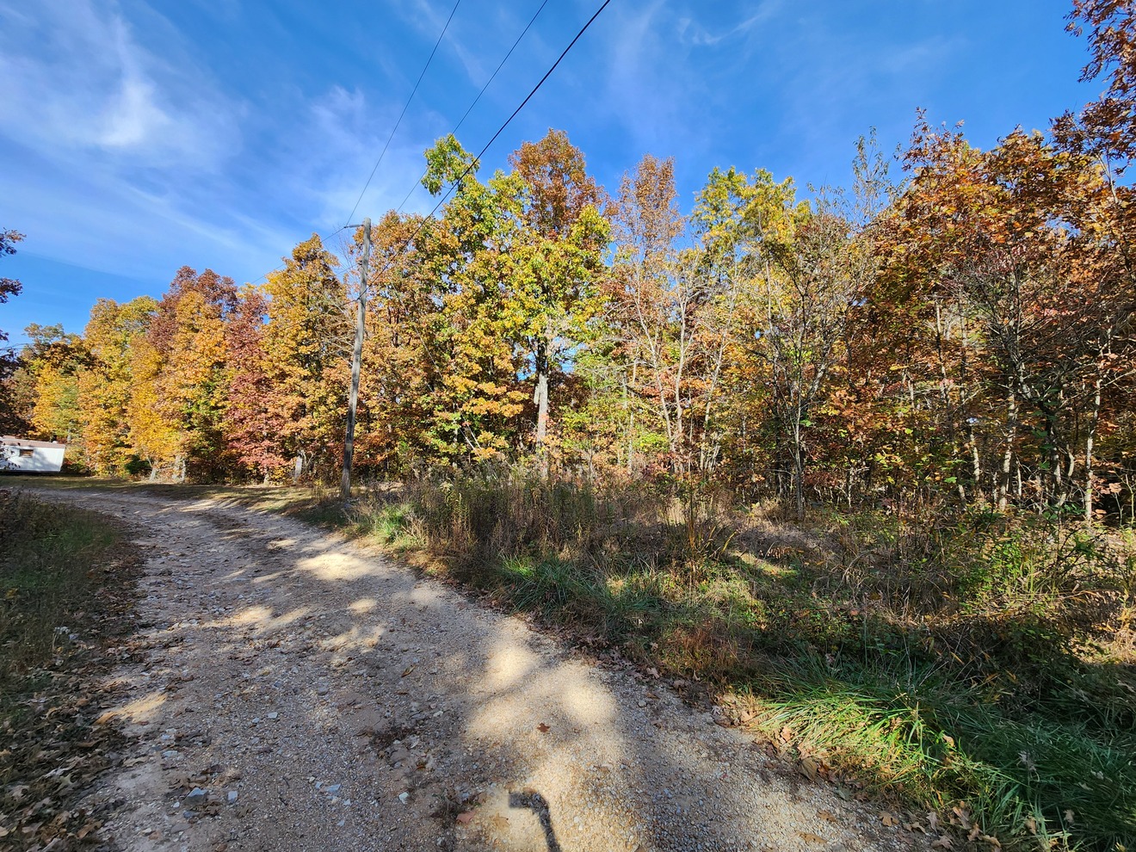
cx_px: 568
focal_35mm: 13
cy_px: 426
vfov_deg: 89.9
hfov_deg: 106.2
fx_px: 427
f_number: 2.2
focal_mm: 2.2
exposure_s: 1/880
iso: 50
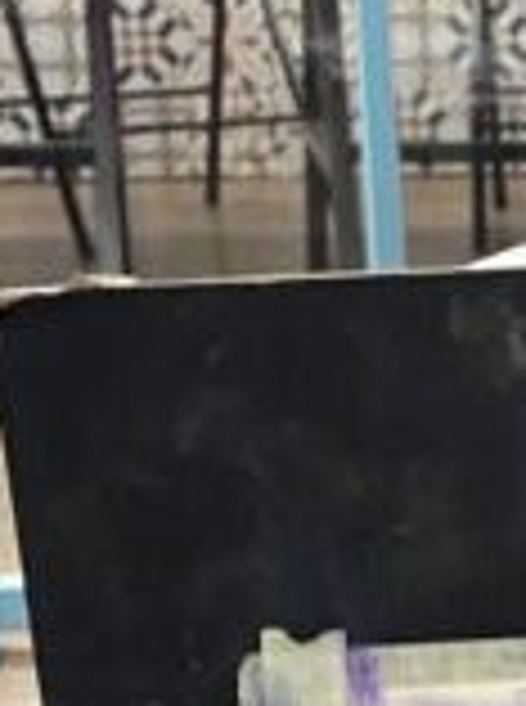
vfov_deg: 11.5
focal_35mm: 166
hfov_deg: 8.6
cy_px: 998
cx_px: 953
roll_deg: -0.8
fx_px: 3377
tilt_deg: -18.8
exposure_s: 1/50
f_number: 1.8
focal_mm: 4.25
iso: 80
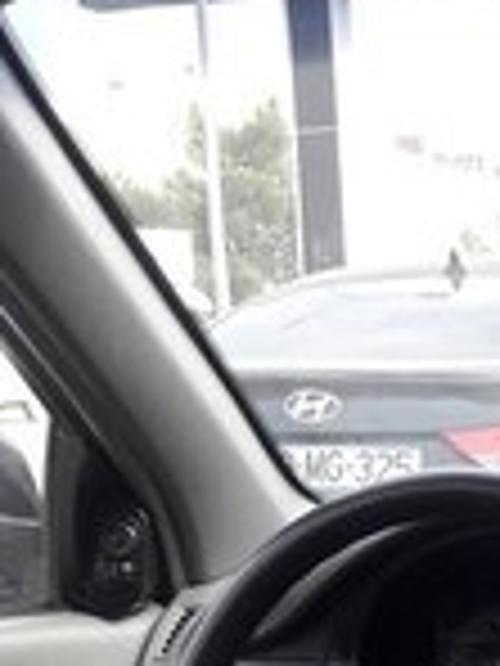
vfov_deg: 19.3
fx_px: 1810
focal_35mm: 94
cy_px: 868
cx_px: 716
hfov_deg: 14.8
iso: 40
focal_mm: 3.7
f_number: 1.9
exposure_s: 1/177
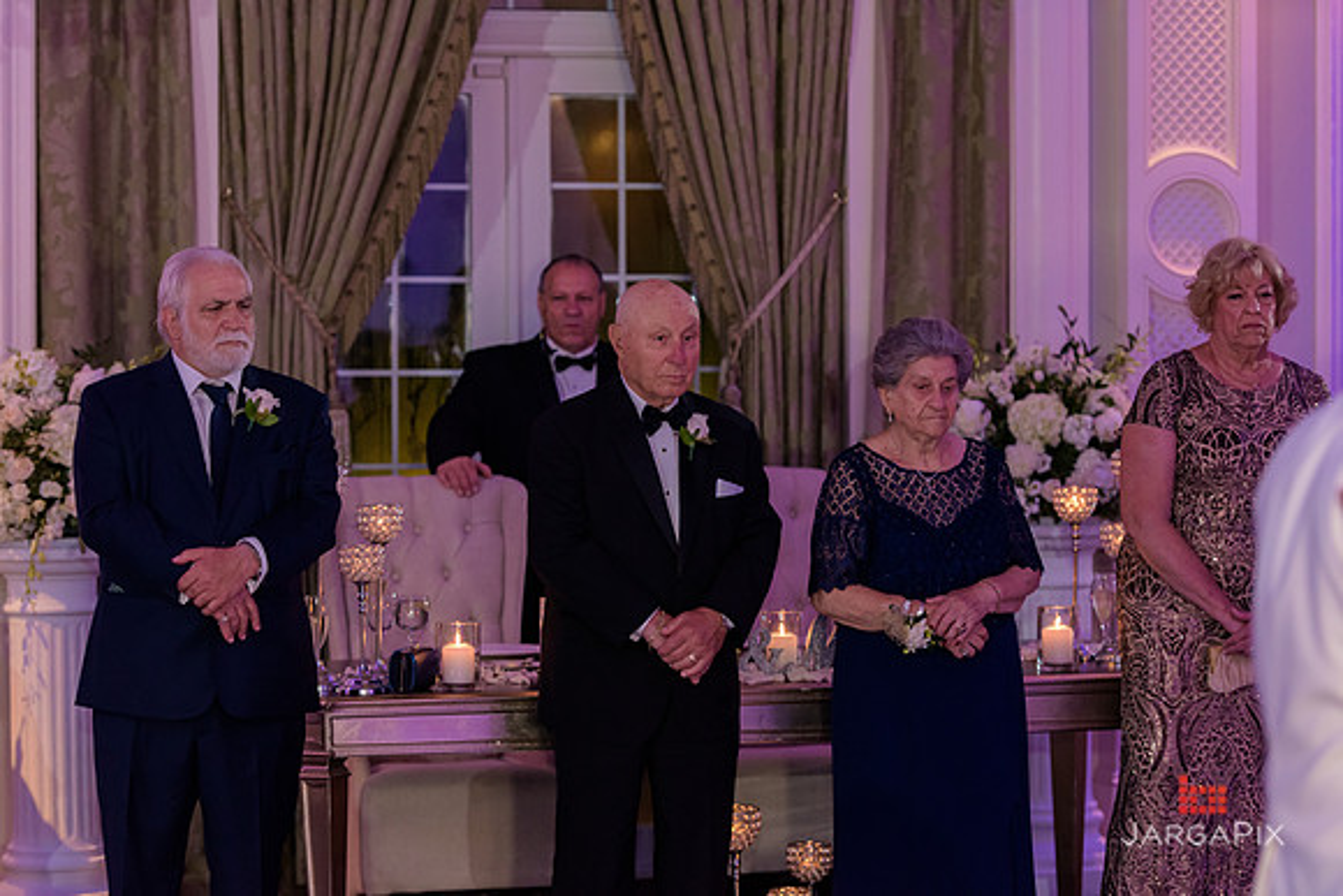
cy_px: 448
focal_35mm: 110
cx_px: 672
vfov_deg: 12.5
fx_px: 4104
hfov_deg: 18.6
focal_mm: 110
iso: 1600
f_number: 3.2
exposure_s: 1/125
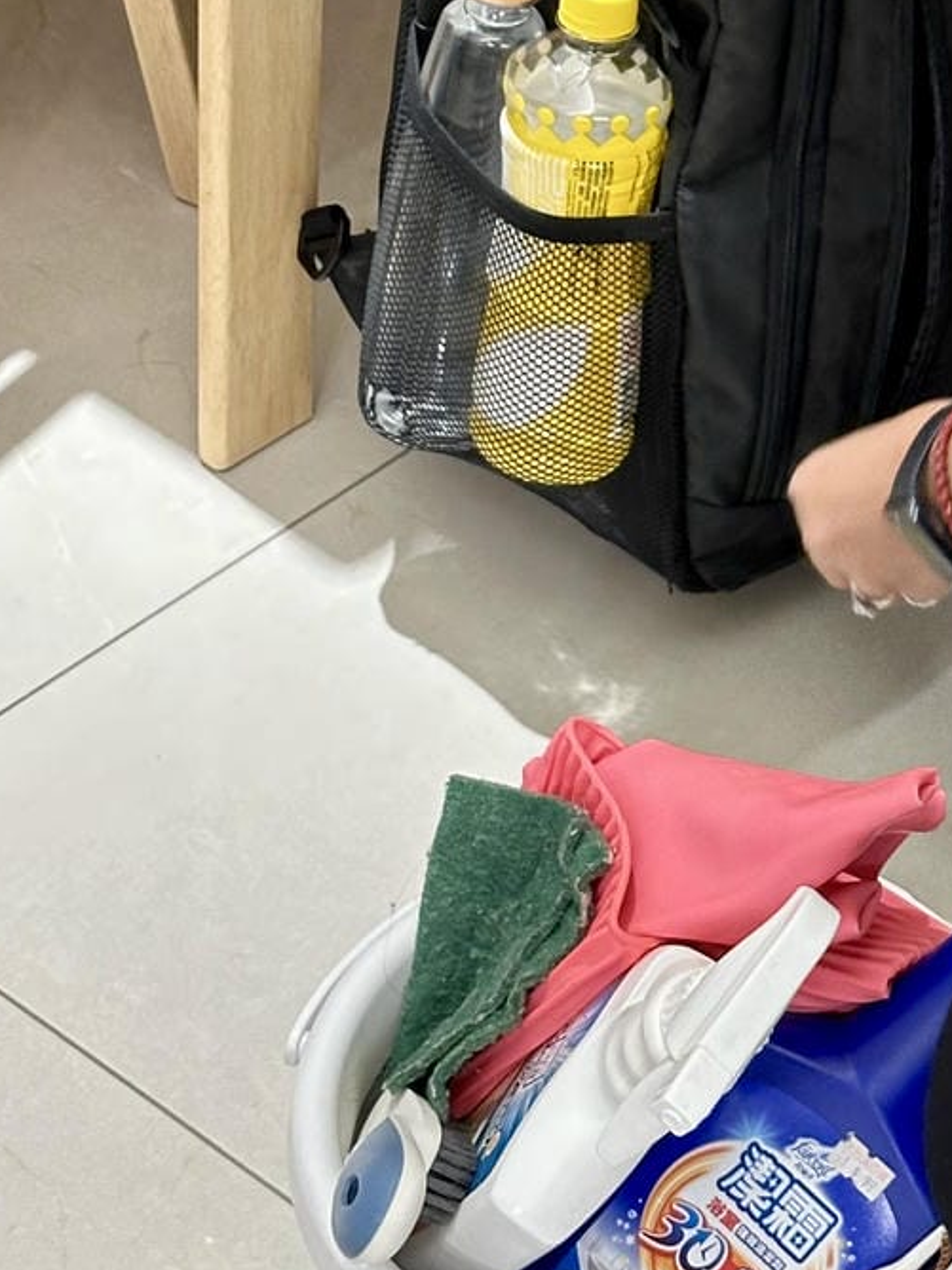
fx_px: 4217
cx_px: 1115
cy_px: 314
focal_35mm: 115
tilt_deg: -36.3
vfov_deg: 17.0
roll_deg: -10.8
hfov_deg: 12.6
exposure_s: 1/60
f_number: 1.78
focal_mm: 6.86
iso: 200
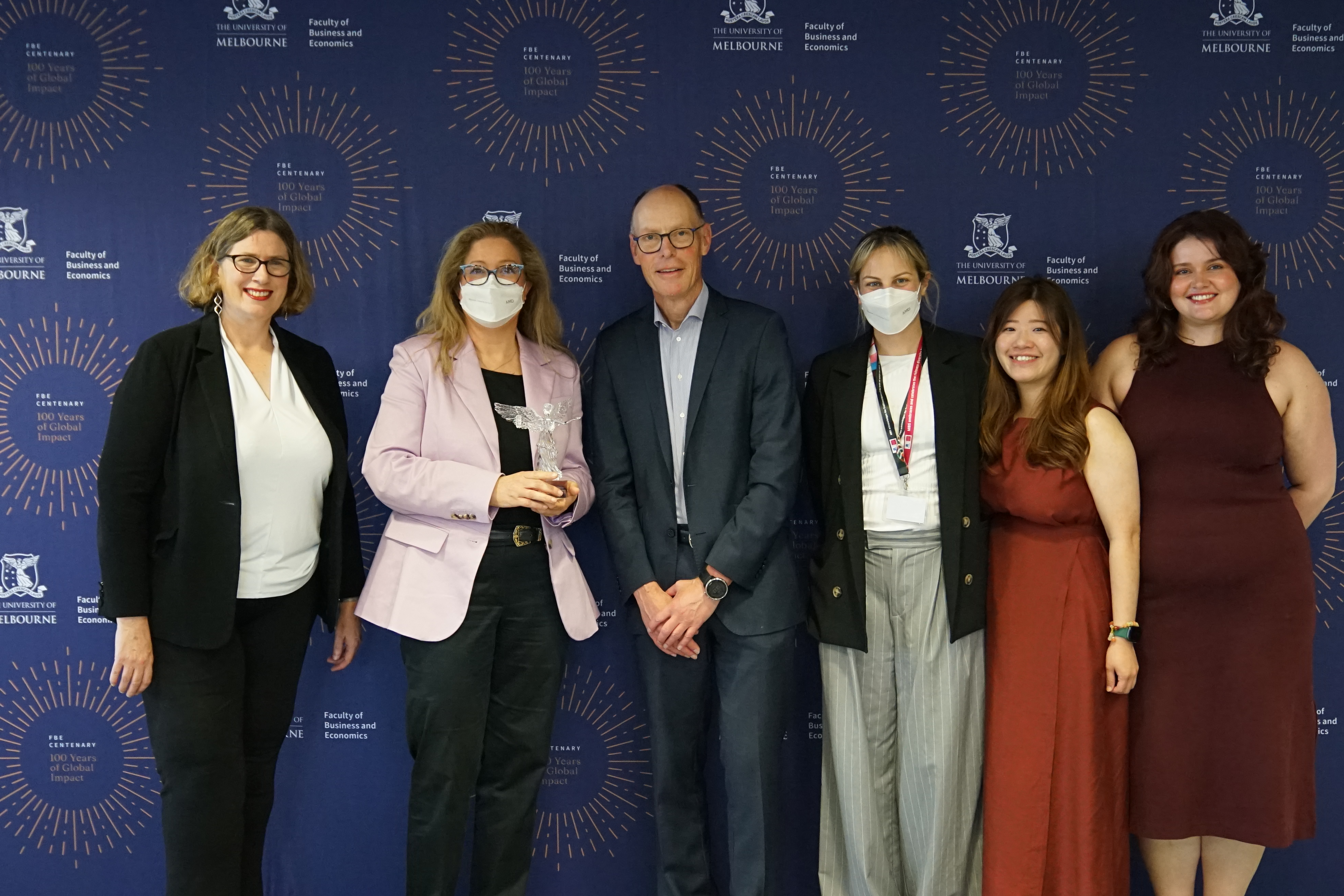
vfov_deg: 31.9
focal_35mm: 42
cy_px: 448
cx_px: 672
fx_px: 1568
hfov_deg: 46.4
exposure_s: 1/160
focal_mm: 28
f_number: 2.8
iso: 3200
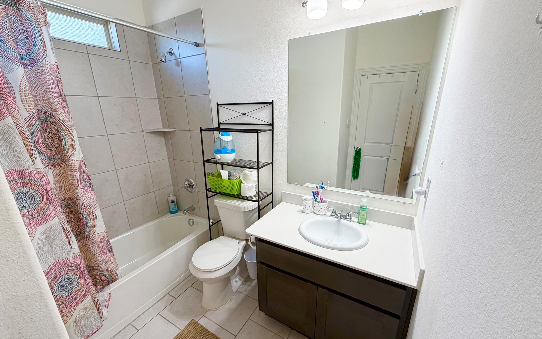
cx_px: 269
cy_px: 180
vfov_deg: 74.7
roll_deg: +1.7
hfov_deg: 101.5
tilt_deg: -17.9
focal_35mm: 15
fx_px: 222
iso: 160
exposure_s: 1/121
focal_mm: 2.22
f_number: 2.2
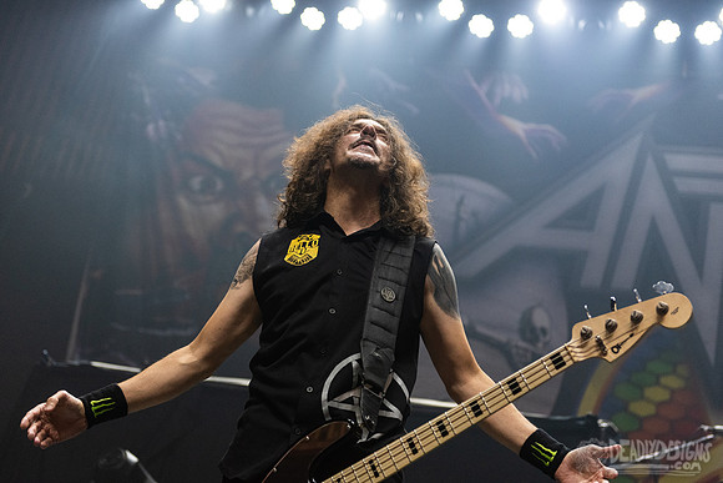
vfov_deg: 22.4
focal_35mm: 61
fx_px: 1216
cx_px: 363
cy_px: 222
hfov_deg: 33.1
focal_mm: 56
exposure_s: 1/640
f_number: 3.2
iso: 2500
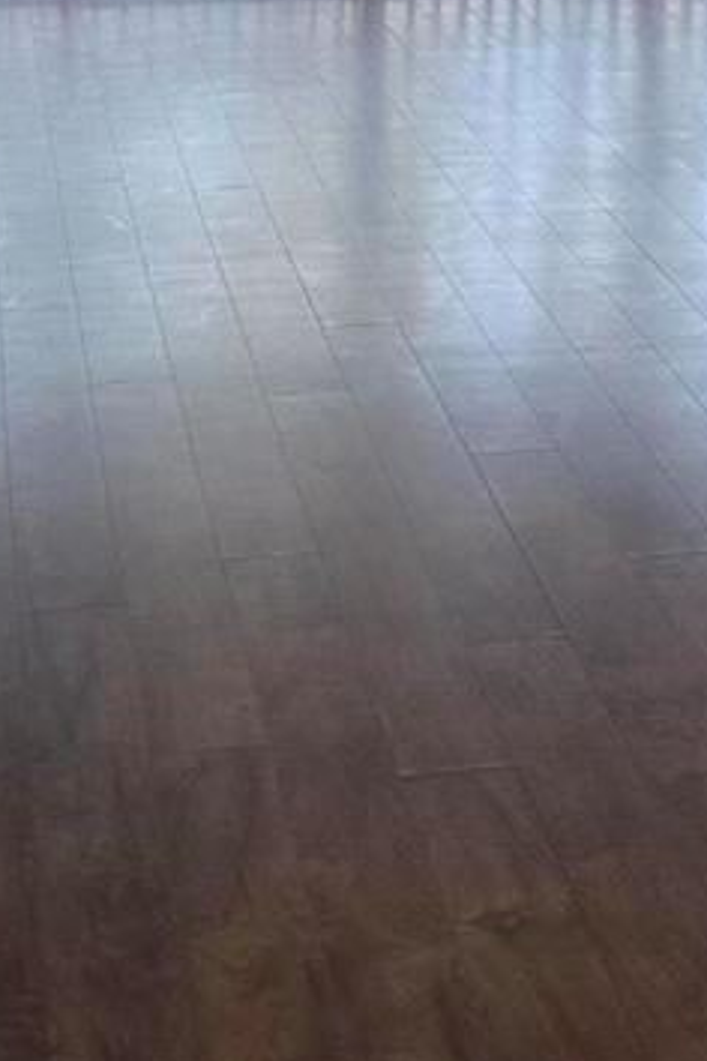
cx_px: 446
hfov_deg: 16.8
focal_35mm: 81
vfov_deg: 24.1
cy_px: 24
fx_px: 2386
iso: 200
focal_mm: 6.3
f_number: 1.7
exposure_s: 1/120
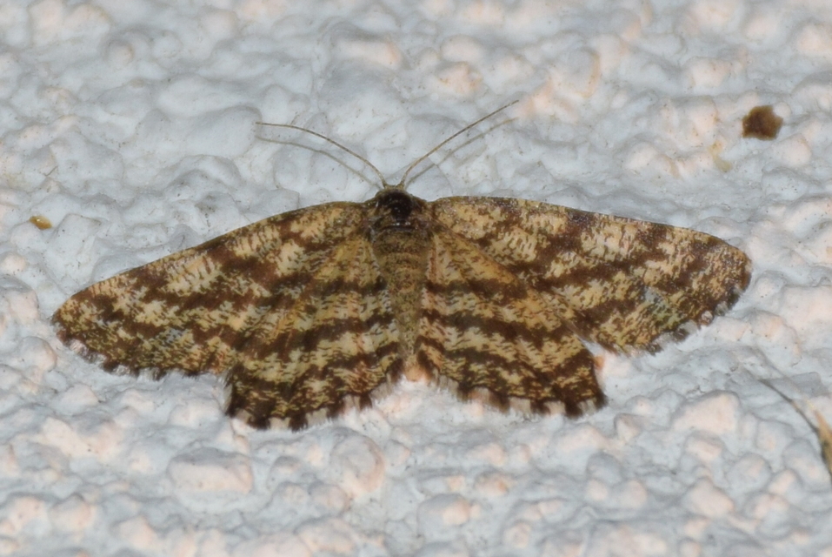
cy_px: 278
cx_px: 416
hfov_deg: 9.8
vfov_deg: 6.6
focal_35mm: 210
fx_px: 4858
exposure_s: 1/60
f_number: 5.6
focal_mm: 140
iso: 320
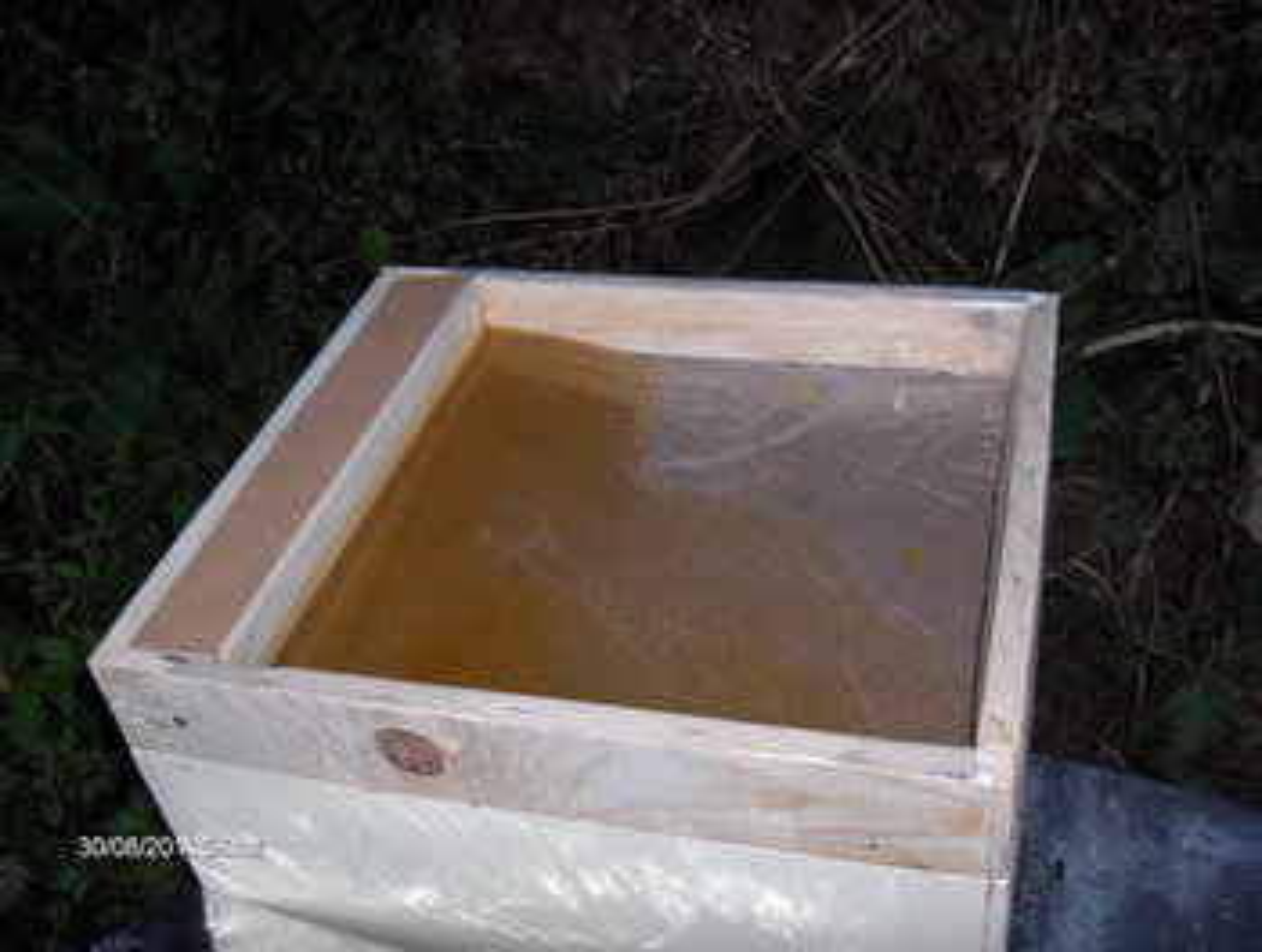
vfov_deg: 36.9
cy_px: 476
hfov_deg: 47.8
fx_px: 1425
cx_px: 631
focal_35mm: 39
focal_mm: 8
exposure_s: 1/60
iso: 100
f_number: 2.8
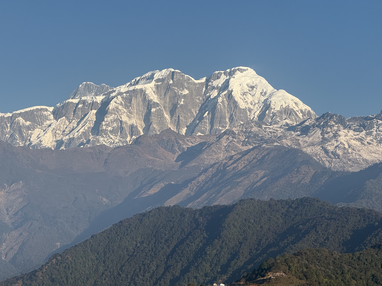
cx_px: 210
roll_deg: -1.4
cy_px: 138
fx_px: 1479
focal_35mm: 134
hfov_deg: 14.7
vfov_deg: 11.1
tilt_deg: +7.4
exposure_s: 1/1613
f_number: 2.8
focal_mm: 15.66
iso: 64
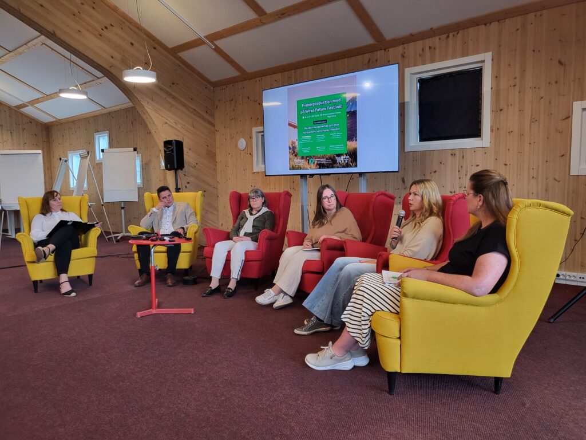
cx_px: 293
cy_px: 220
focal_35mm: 26
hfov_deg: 67.3
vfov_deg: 53.1
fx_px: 440
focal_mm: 4.25
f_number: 1.8
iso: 250
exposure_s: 1/100
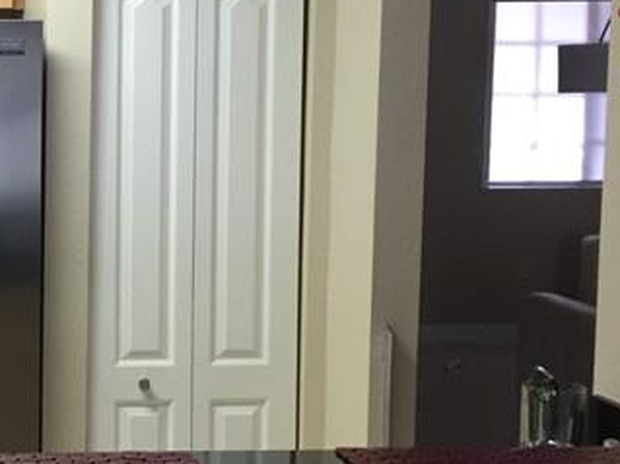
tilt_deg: -6.2
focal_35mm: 93
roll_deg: +0.6
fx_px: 1665
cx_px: -161
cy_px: 225
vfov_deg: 15.9
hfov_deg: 19.6
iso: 100
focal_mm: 4.15
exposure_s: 1/30
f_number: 2.2
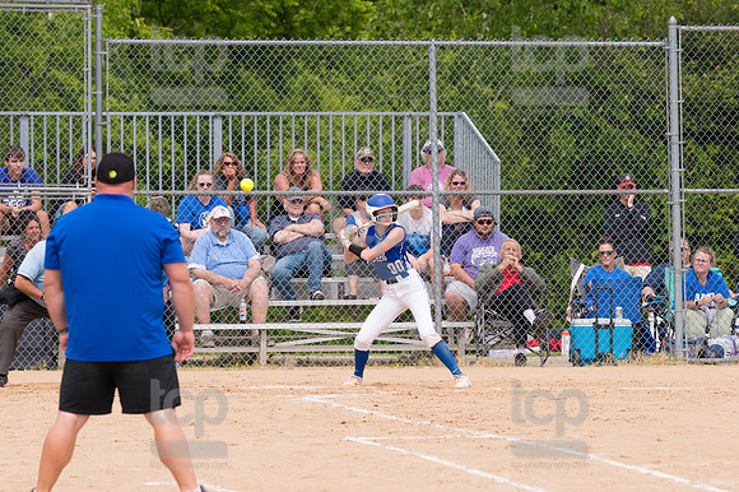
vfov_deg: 4.6
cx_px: 370
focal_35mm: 300
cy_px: 246
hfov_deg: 6.9
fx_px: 6155
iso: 320
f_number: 5.6
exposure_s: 1/1600
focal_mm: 200
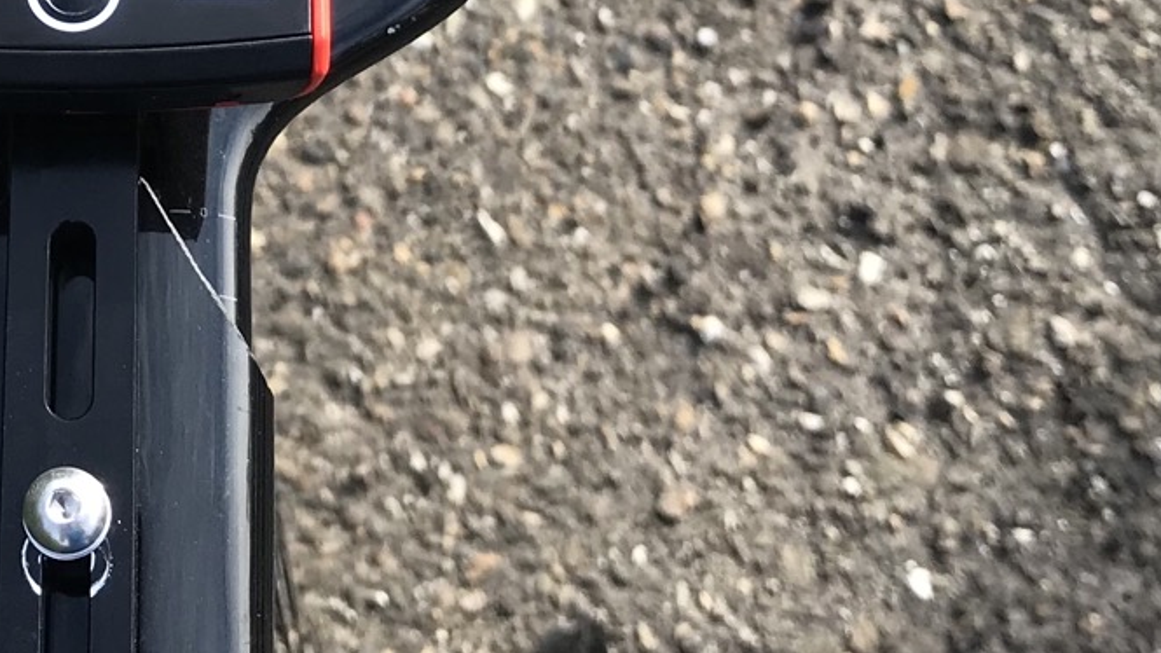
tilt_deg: -60.7
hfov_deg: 21.9
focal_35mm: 94
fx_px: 2894
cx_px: 2
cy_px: -171
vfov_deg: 12.5
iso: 20
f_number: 1.8
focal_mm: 3.99
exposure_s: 1/602
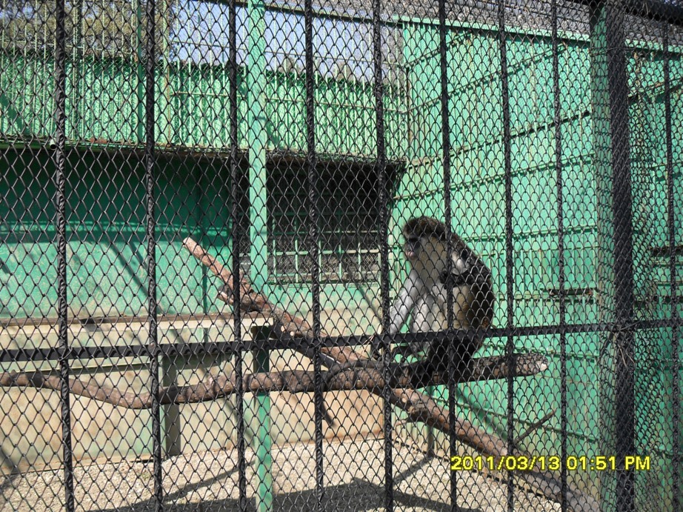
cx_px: 342
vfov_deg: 40.7
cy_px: 256
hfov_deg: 52.6
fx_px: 690
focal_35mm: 35
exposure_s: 1/60
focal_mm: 6.2
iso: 100
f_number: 8.9
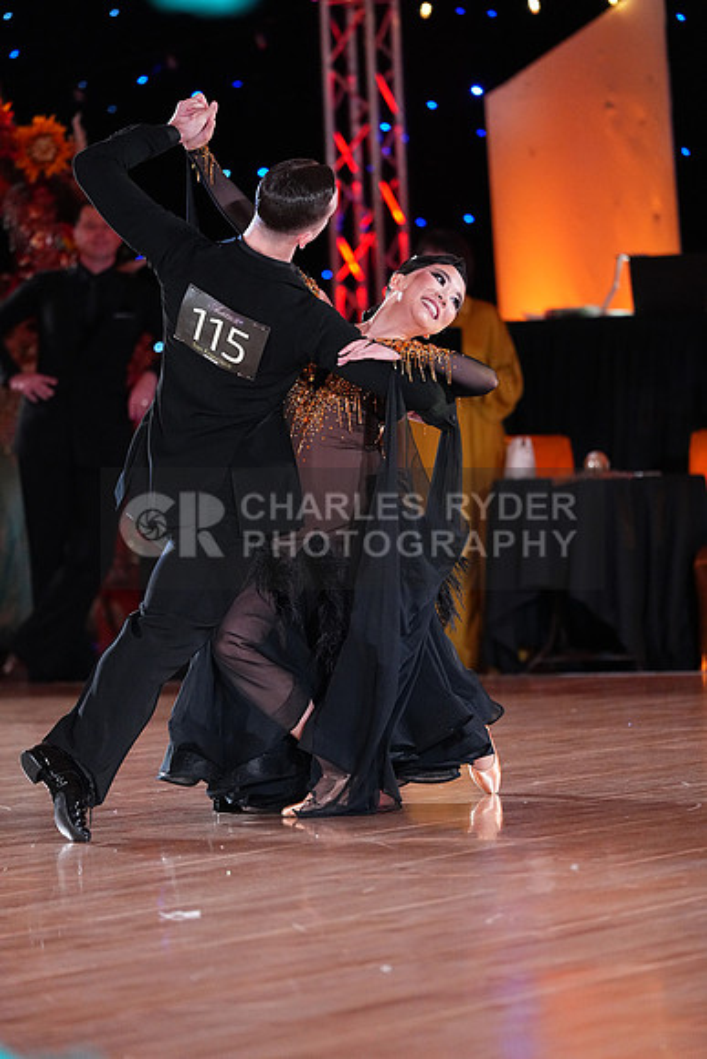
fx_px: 5888
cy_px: 530
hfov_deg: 6.9
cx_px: 354
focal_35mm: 200
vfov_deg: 10.3
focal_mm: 200
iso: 5000
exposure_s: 1/400
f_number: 4
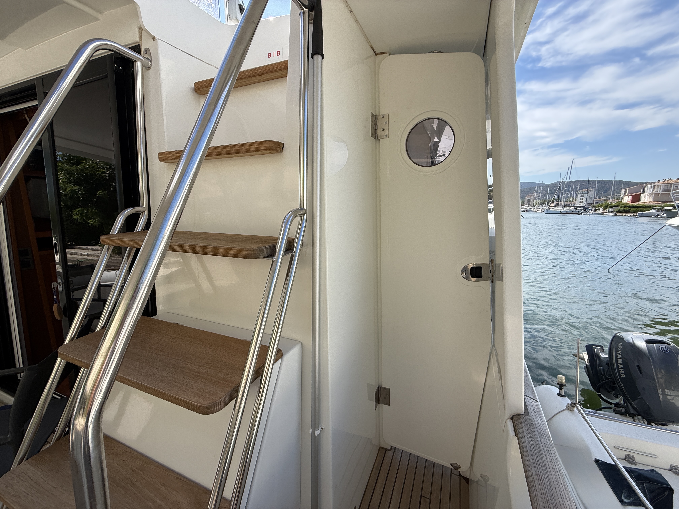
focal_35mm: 14
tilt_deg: -8.6
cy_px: 254
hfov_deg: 102.1
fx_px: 275
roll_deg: +0.8
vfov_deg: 85.7
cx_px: 340
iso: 50
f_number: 2.2
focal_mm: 2.22
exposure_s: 1/1050
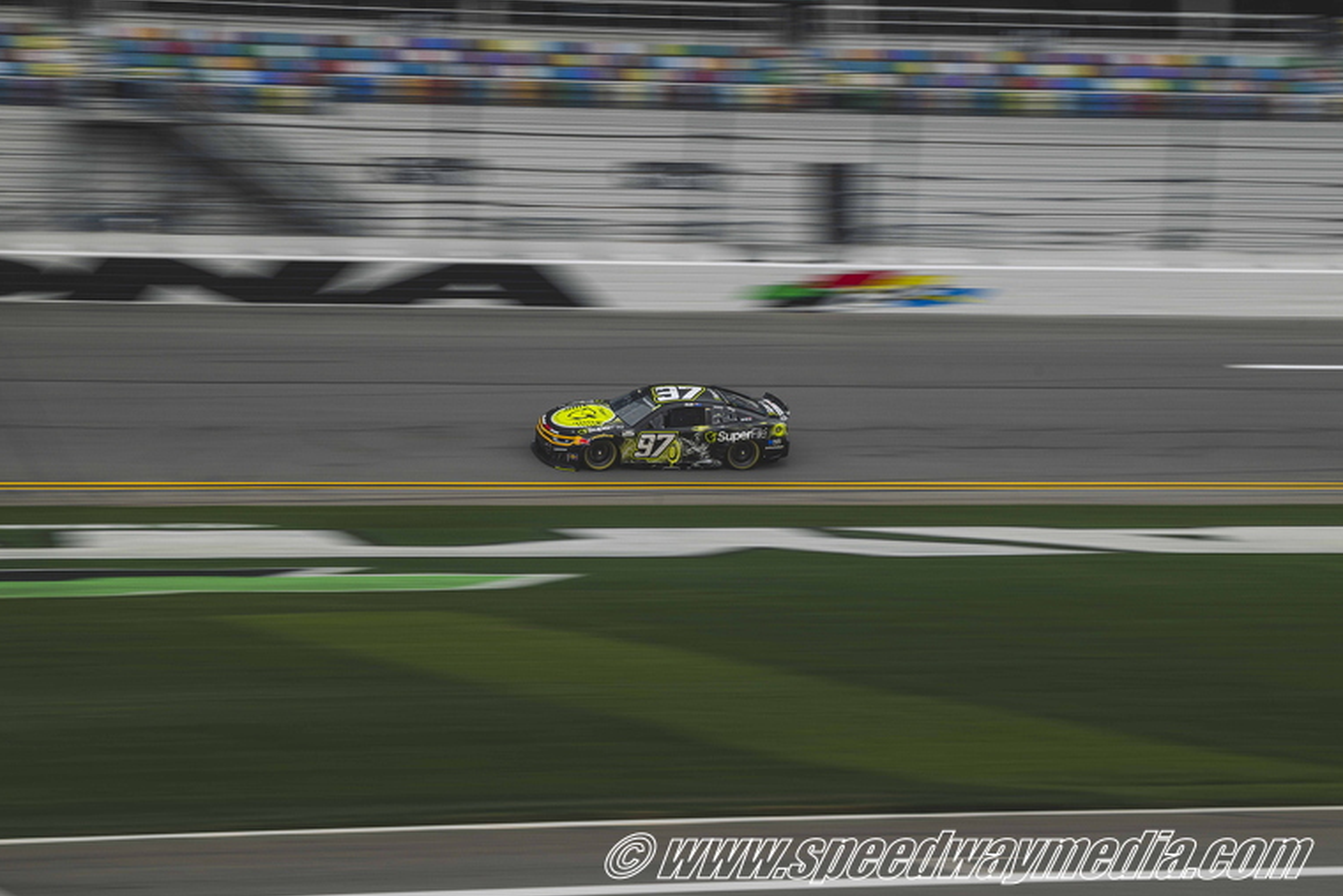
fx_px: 3694
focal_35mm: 99
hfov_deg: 20.6
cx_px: 649
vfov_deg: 13.8
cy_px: 437
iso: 100
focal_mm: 95
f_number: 11
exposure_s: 1/80
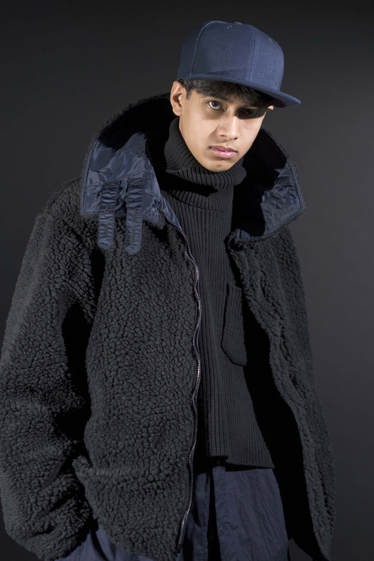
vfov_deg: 24.2
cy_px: 280
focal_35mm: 84
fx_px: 1309
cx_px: 187
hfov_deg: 16.3
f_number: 1.4
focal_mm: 56
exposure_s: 1/250
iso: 800
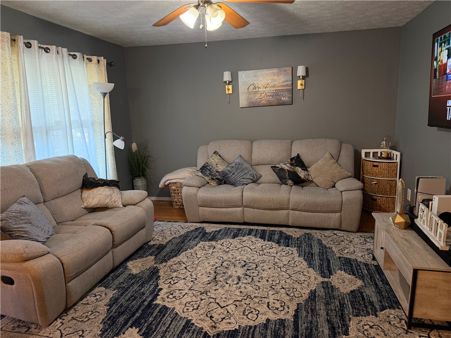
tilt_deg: -9.2
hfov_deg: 71.6
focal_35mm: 24
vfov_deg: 56.8
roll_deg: +1.4
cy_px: 169
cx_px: 226
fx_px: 313
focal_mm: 6.76
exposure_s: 1/120
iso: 125
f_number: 1.78
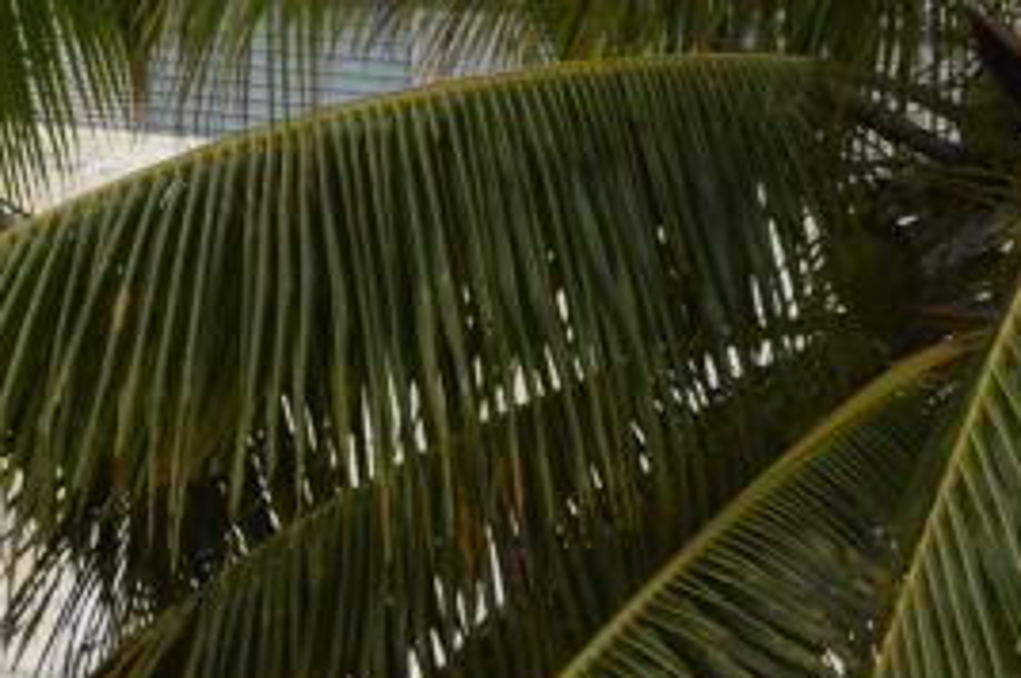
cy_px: -488
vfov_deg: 8.5
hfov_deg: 12.9
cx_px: -267
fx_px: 4391
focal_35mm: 155
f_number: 6.3
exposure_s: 1/160
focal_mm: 24
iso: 100
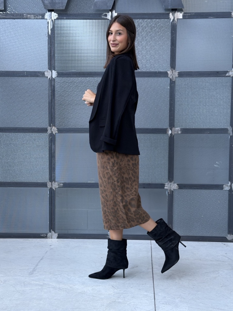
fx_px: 458
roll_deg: -0.4
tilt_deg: -3.9
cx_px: 120
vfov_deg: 37.5
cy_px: 160
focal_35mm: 51
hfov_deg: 28.6
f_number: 1.78
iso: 250
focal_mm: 6.76
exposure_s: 1/60
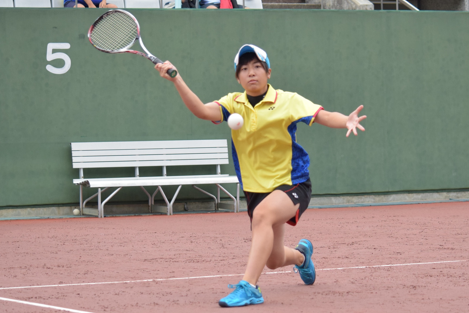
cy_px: 157
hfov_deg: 17.3
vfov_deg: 11.6
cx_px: 234
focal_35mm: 118
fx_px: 1537
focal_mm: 78
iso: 1250
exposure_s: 1/2500
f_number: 4.5
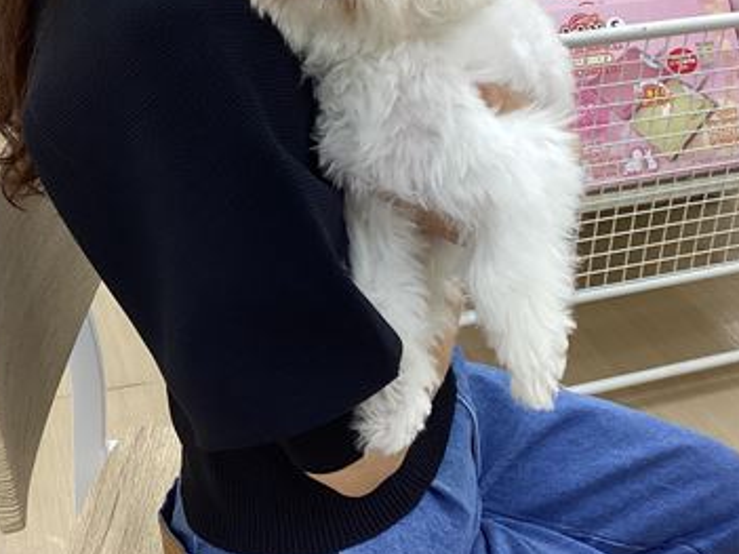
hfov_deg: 36.1
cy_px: 213
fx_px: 1131
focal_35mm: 53
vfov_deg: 27.4
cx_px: 301
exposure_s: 1/60
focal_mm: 3.3
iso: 100
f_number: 2.4
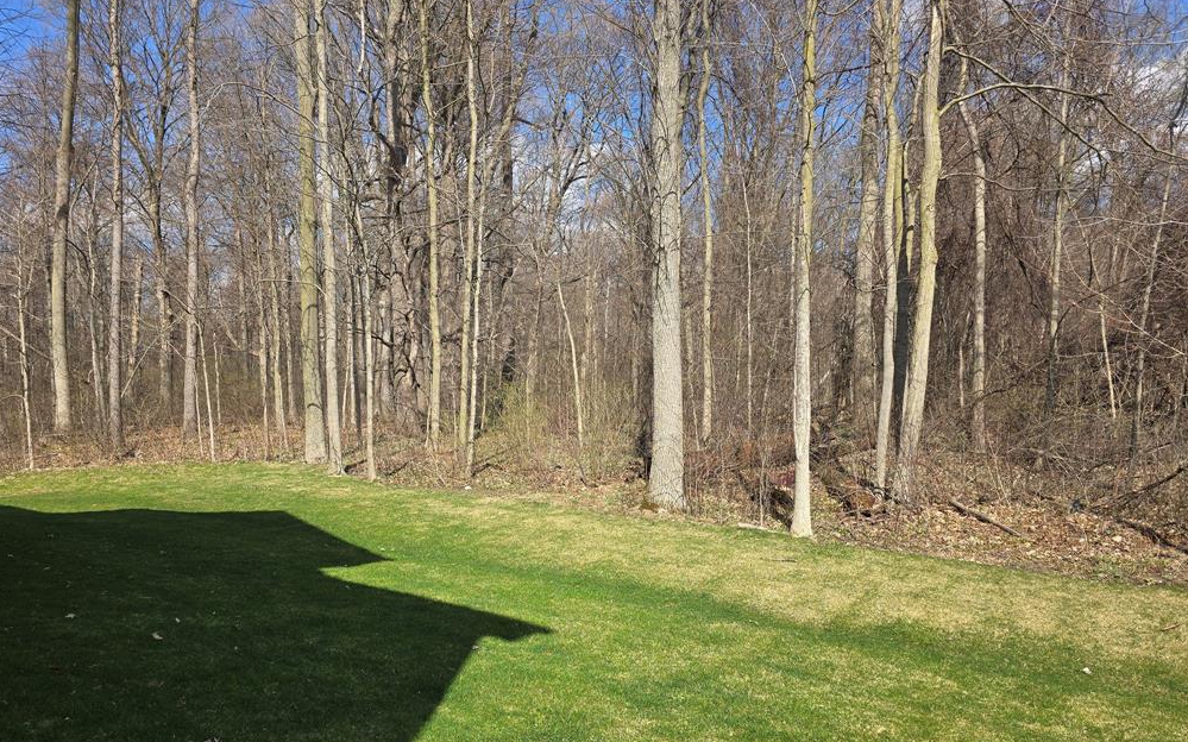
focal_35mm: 25
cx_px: 585
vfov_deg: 49.0
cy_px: 446
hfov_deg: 72.6
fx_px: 809
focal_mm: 6.3
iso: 12
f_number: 1.7
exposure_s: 1/559
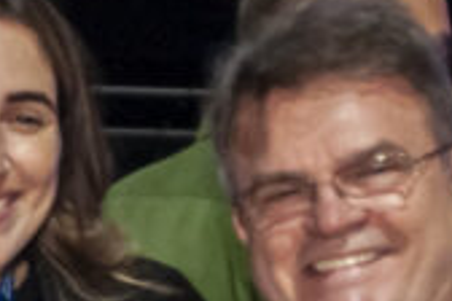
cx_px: -178
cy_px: 529
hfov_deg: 7.9
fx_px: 3214
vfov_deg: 5.3
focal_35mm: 256
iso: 1000
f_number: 2.8
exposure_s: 1/30
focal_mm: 28
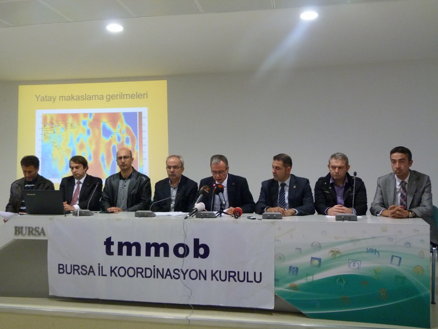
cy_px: 164
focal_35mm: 34
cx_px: 219
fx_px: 430
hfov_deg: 54.0
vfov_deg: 41.8
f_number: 3
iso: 400
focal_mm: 6.1
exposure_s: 1/15
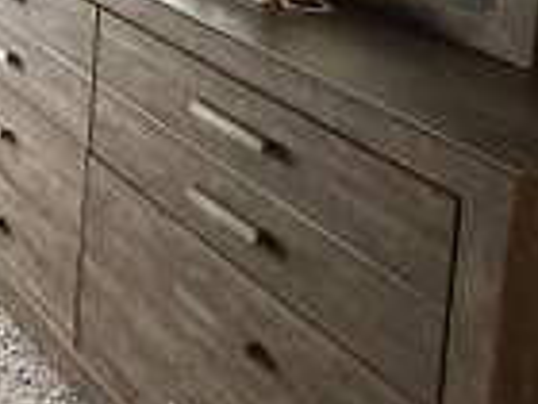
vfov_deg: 18.6
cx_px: -354
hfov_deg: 22.1
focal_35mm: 65
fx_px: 1010
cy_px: -277
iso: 250
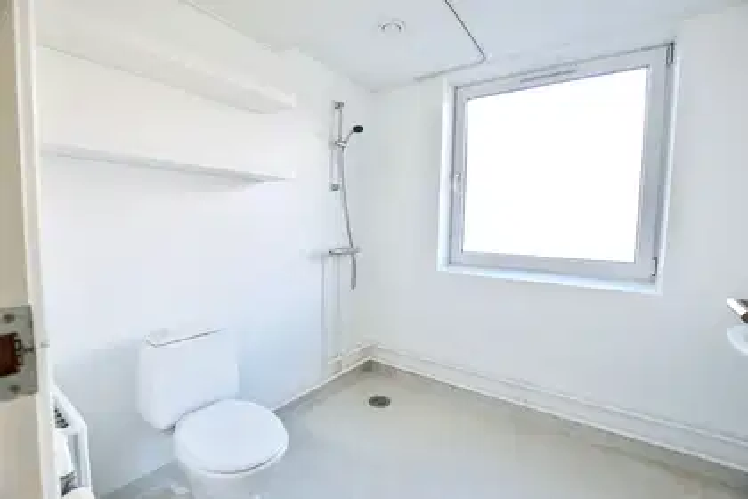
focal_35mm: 15
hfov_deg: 100.4
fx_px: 312
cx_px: 374
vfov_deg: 77.3
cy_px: 250
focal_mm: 10
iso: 400
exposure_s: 1/100
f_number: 5.6
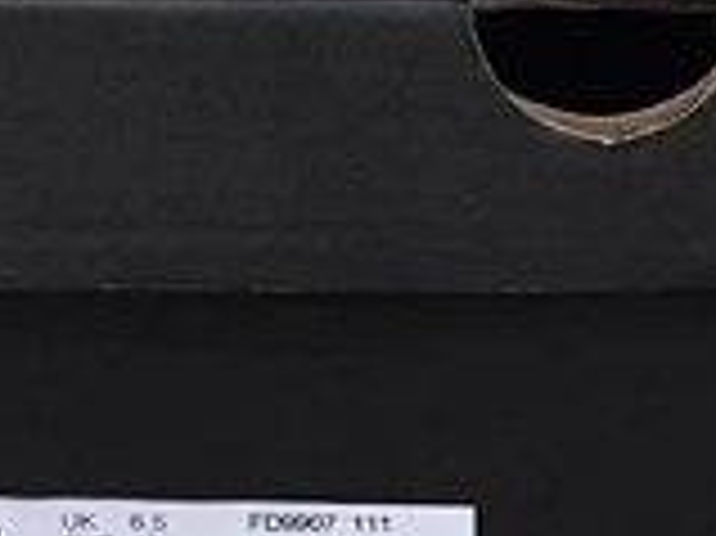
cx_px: 599
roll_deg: +0.3
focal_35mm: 125
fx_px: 2584
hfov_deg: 15.6
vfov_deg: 11.4
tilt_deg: -17.6
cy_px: -243
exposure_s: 1/100
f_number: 2.4
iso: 25
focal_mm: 3.3
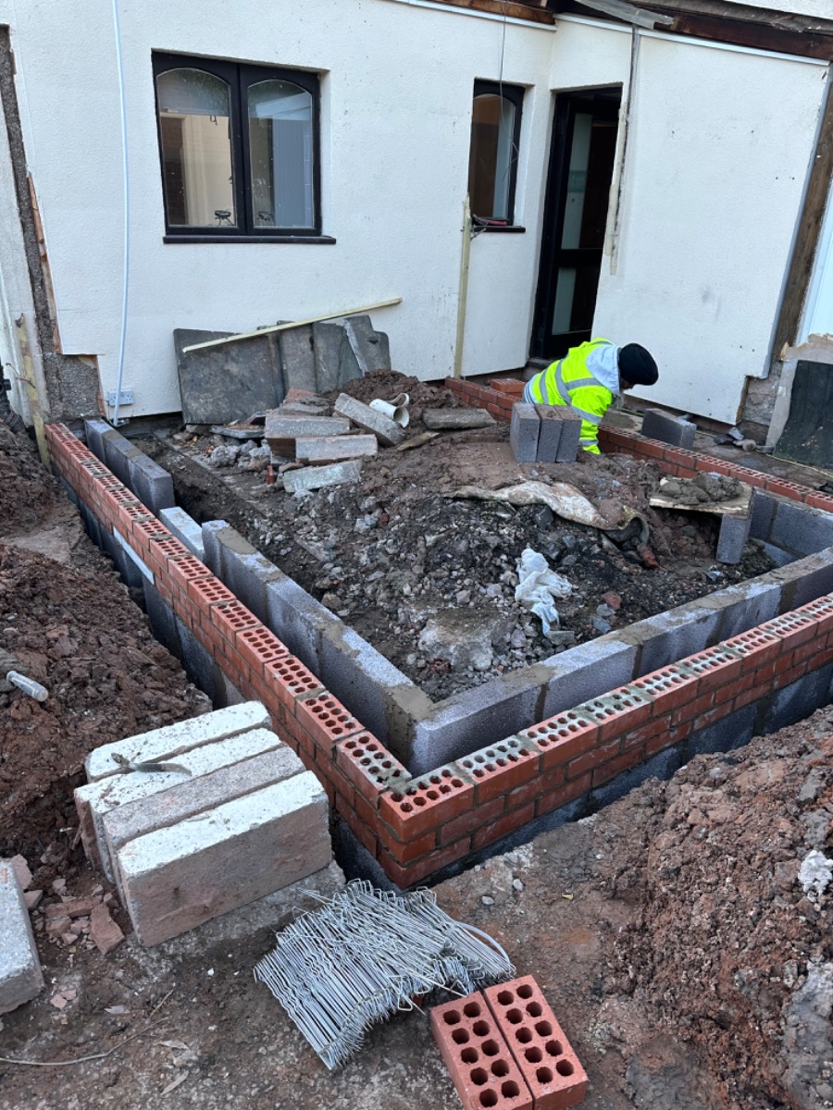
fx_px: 770
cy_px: 555
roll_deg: -1.4
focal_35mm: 24
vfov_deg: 71.6
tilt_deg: -24.7
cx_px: 416
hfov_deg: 56.8
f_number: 1.78
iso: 64
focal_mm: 6.86
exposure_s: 1/146
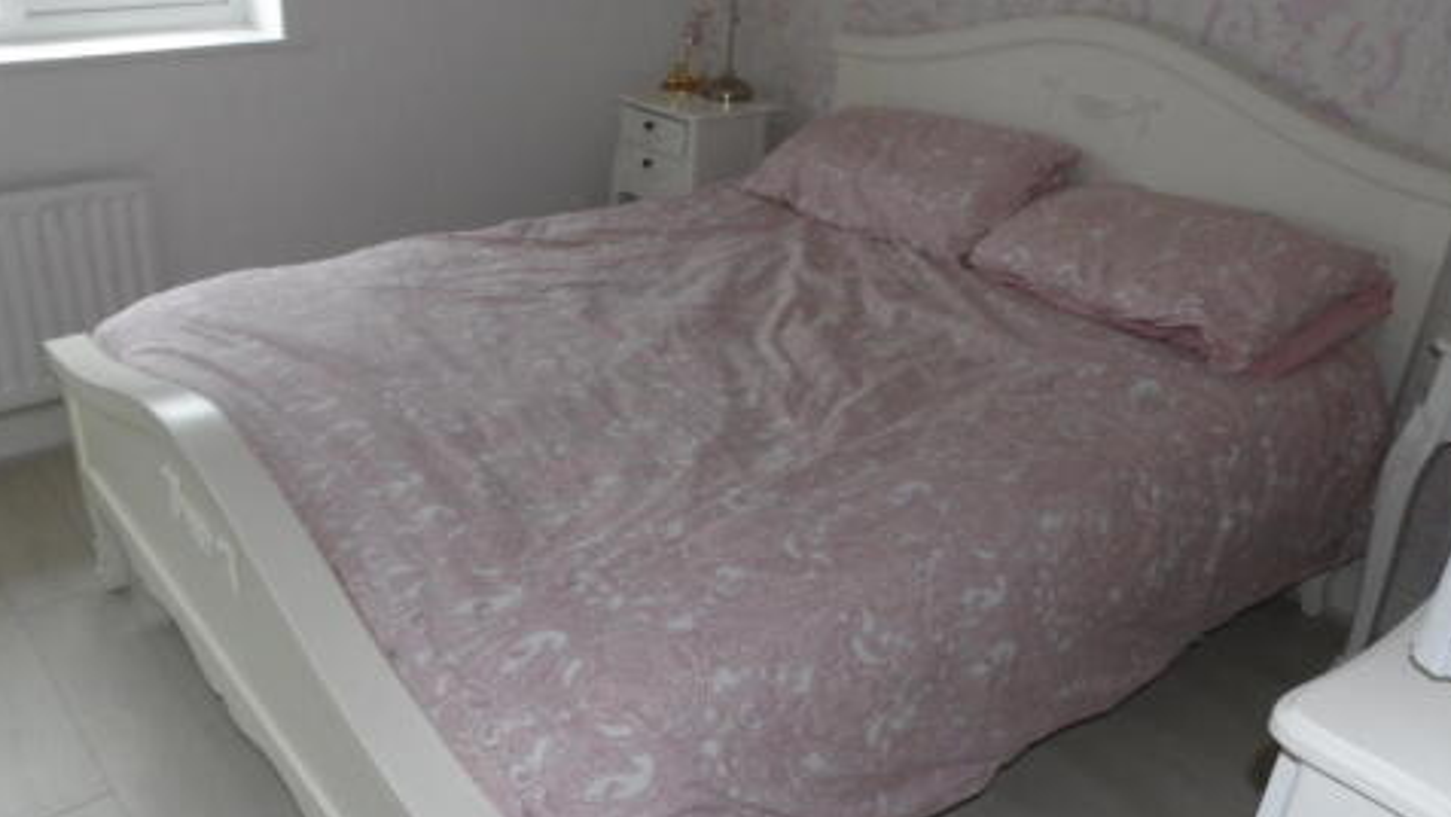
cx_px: 629
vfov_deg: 36.7
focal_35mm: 32
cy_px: 395
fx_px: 1231
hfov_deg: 60.8
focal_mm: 4.3
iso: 200
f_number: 4.1
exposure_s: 1/15
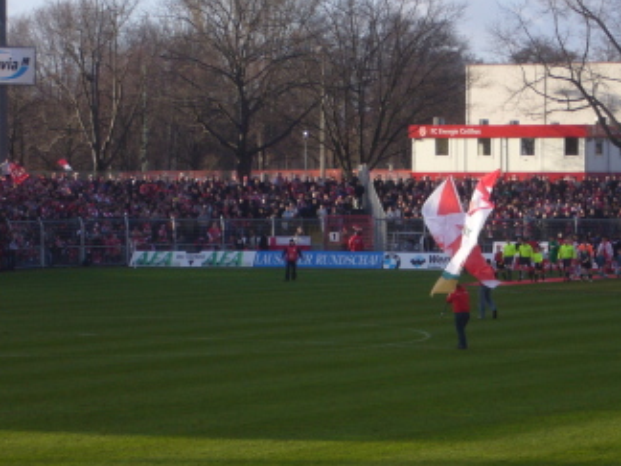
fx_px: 2906
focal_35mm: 162
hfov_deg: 12.2
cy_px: 302
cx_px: 462
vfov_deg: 9.2
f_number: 5
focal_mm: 17.4
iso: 80
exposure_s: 1/160
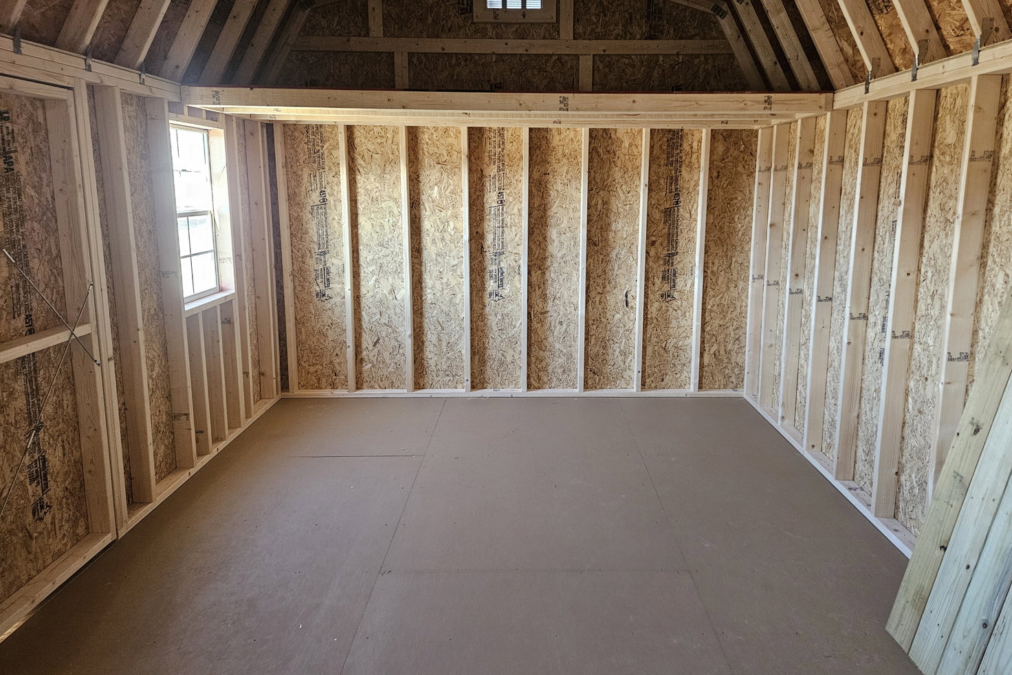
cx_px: 549
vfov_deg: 49.5
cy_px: 314
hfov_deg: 69.3
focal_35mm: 26
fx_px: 731
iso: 800
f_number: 1.8
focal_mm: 5.4
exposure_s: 1/170
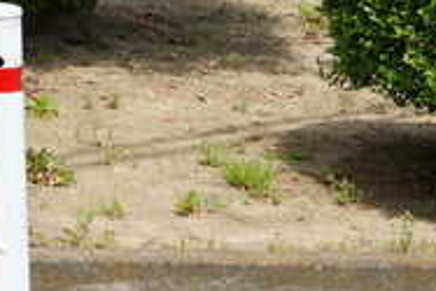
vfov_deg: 8.1
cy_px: -233
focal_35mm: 164
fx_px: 1988
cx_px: -483
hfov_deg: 11.2
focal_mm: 20
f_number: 9
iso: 100
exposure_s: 1/125
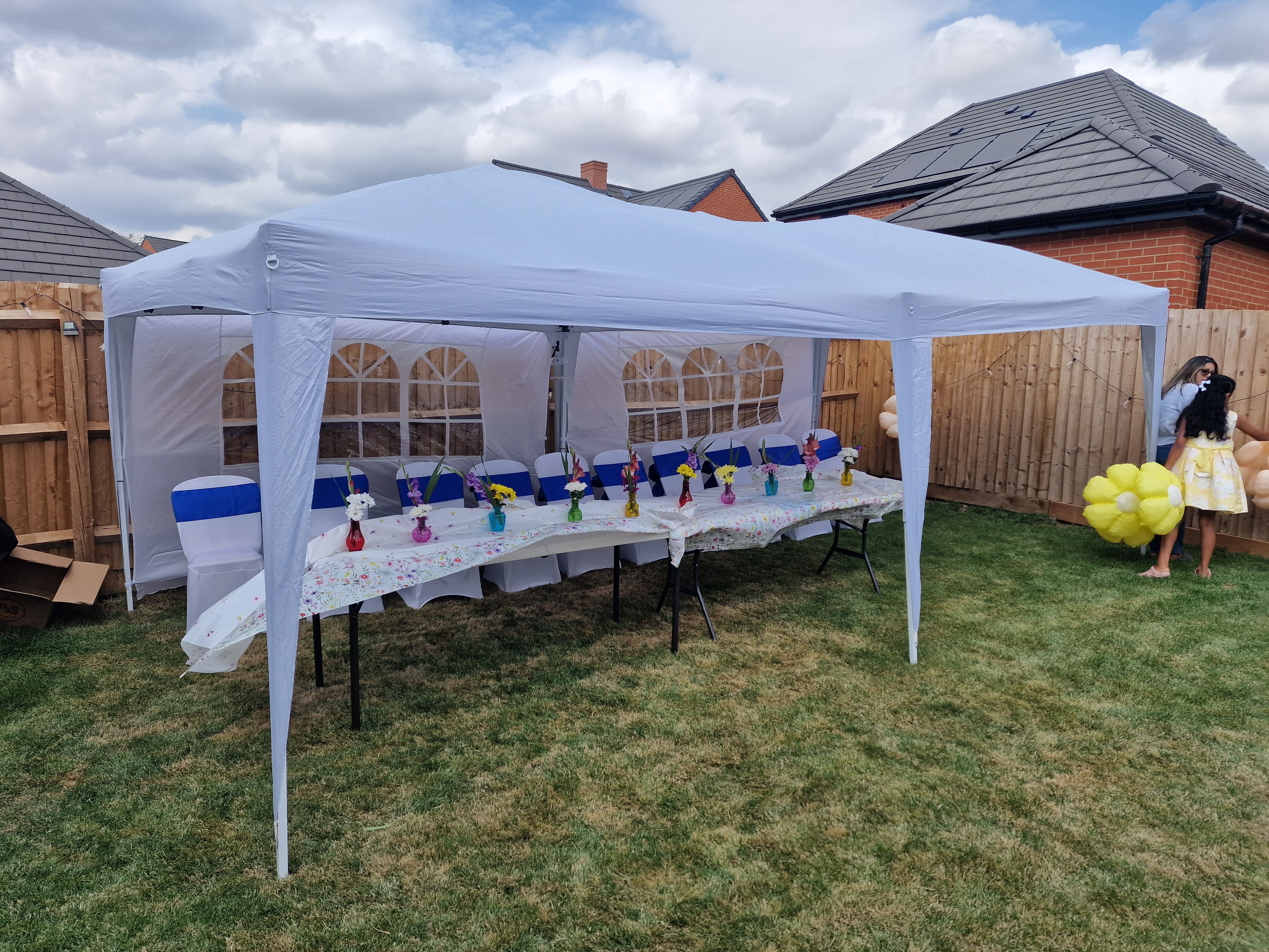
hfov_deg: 73.9
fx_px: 843
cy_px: 476
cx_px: 634
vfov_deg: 58.9
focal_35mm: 23
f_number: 1.8
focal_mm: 6.4
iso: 50
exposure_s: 1/1068
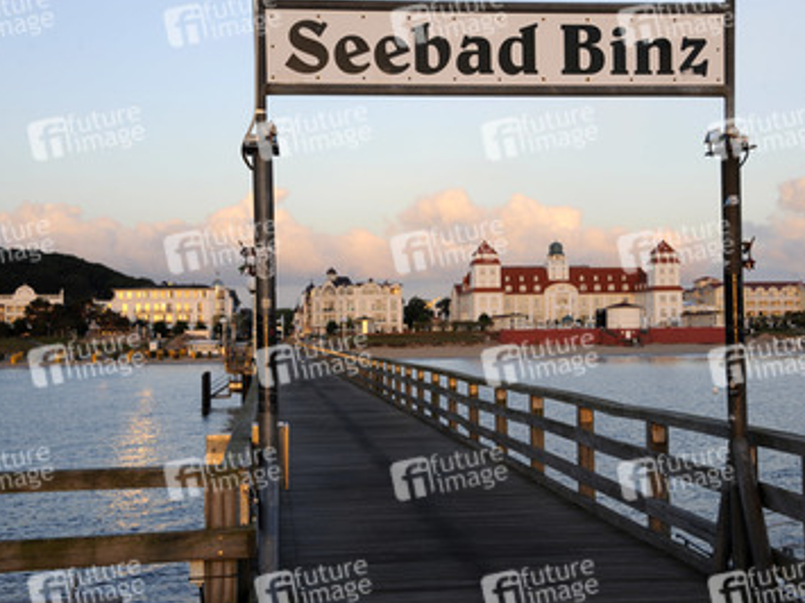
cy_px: 304
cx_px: 478
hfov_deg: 31.6
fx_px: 1418
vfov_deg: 24.0
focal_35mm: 61
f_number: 8
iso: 400
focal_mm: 50
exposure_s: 1/250
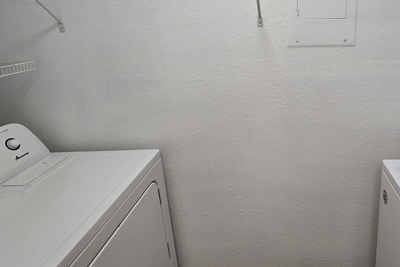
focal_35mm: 23
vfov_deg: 53.7
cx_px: 273
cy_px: 83
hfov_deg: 73.3
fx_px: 256
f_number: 2.2
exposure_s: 1/60
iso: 125
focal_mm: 2.2
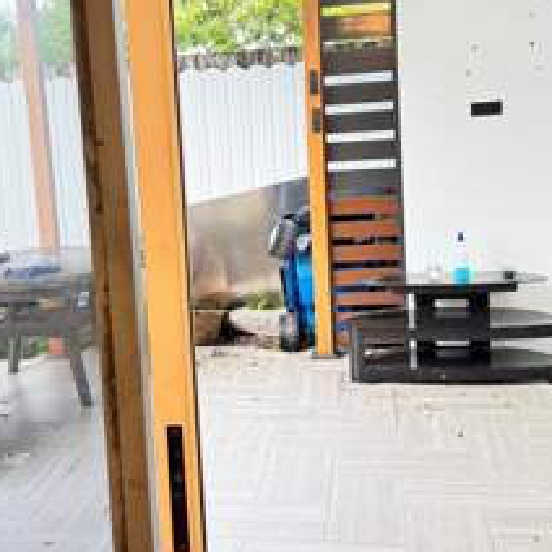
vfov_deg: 35.3
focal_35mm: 48
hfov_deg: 35.3
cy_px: 240
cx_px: 237
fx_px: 866
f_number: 1.78
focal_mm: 6.76
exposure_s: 1/60
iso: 400
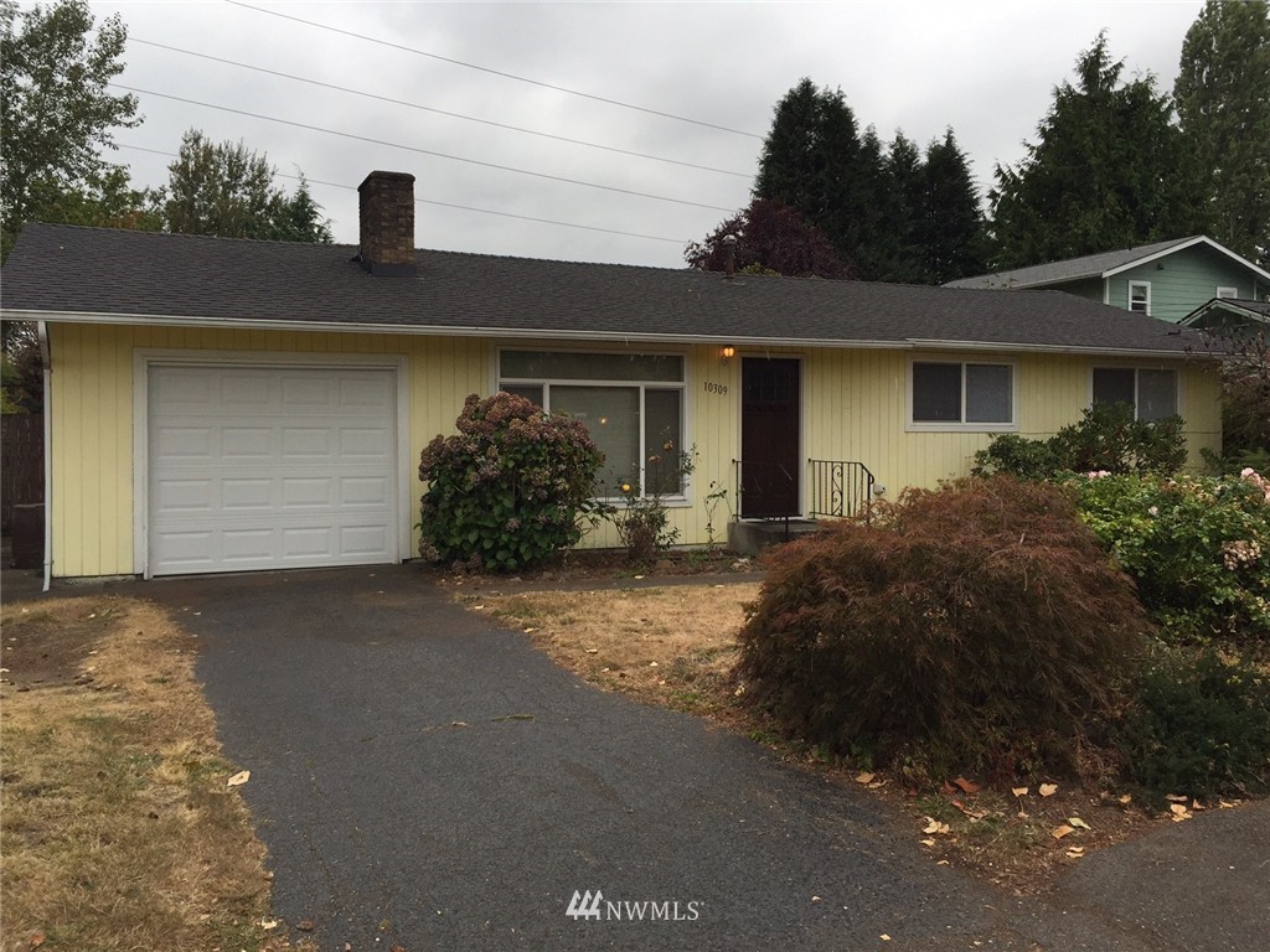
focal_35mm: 29
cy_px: 476
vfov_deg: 48.2
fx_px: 1064
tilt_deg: -1.8
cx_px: 635
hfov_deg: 61.7
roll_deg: +0.3
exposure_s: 1/648
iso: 32
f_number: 2.2
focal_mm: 4.15
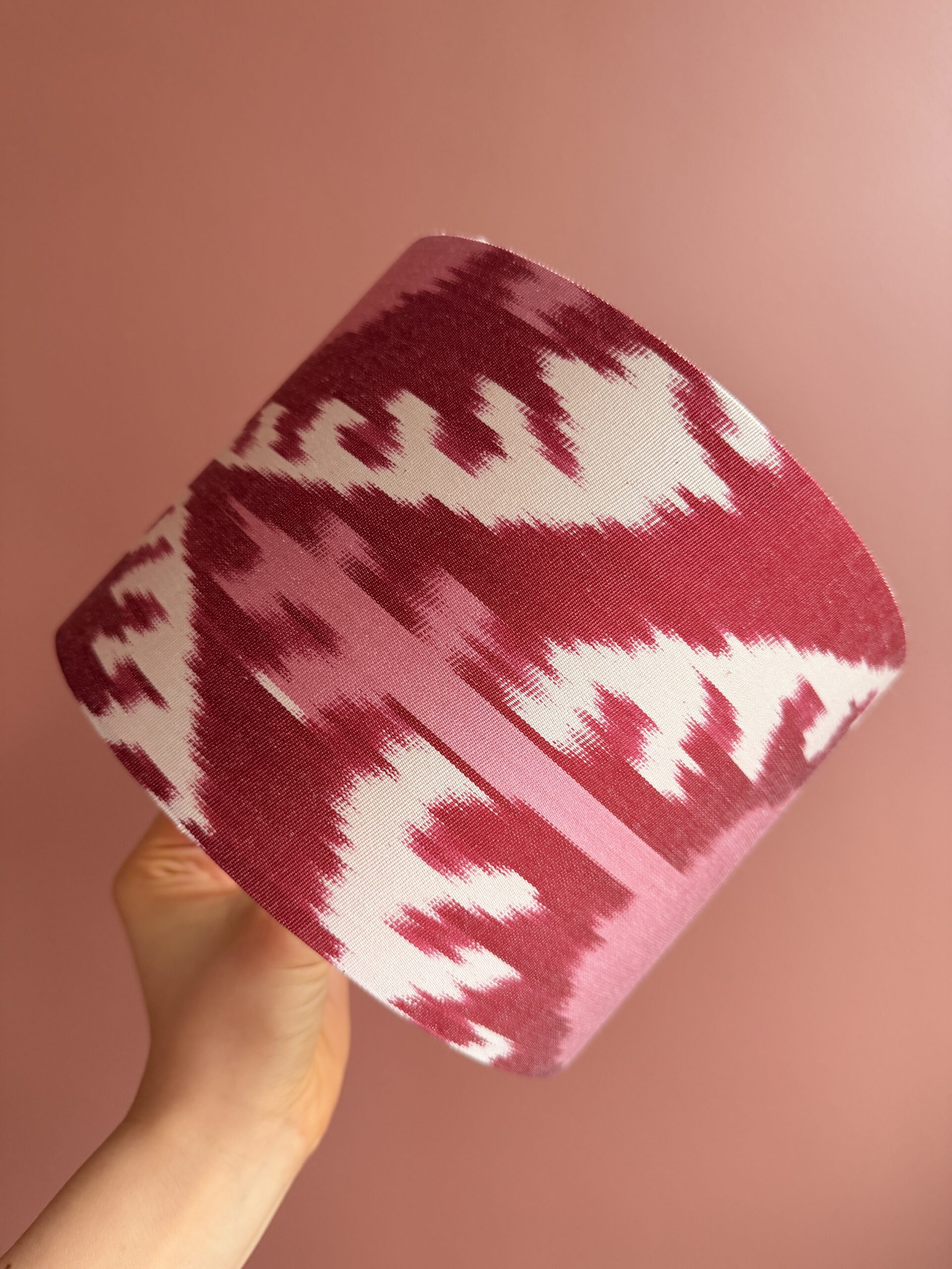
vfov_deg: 71.6
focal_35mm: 24
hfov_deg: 56.8
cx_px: 476
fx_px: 880
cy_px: 634
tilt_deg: -2.1
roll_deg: +1.7
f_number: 1.78
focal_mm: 6.76
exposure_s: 1/63
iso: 200
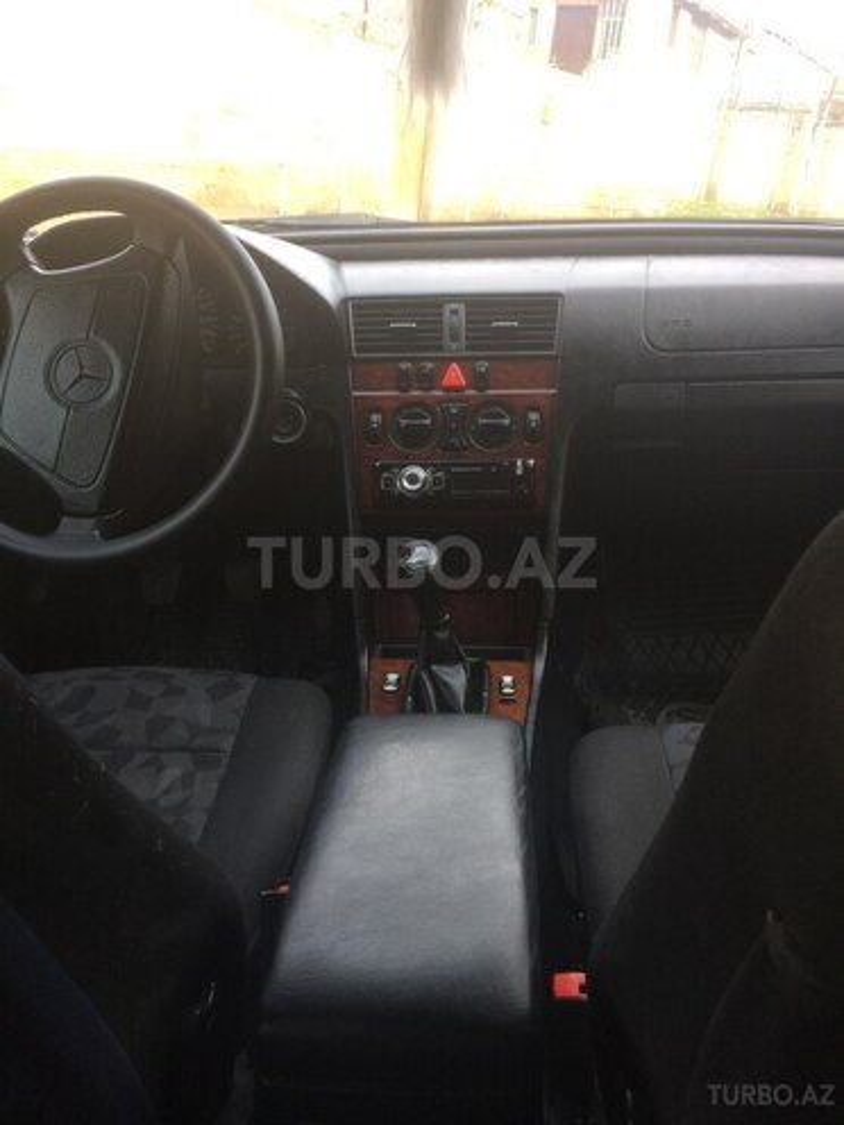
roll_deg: -7.1
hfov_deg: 48.2
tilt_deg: -24.6
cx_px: 422
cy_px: 562
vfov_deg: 61.7
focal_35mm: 29
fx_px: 943
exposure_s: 1/100
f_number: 2.2
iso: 50
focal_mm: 4.15
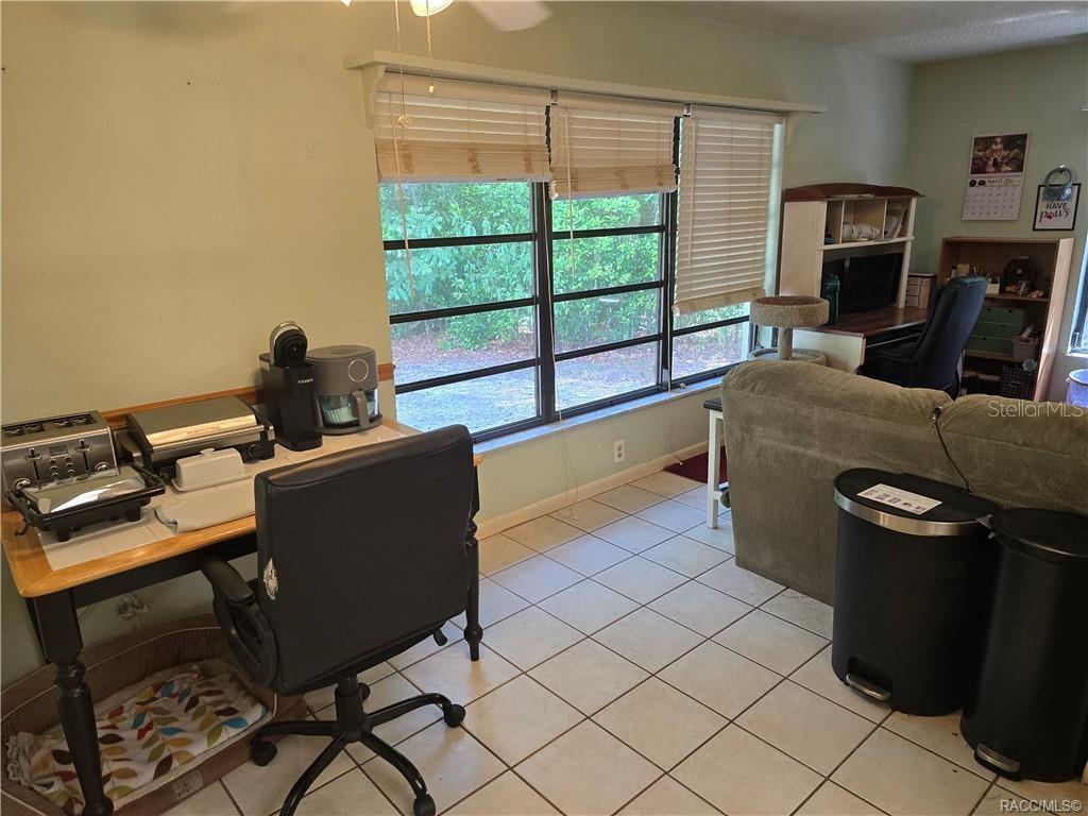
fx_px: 723
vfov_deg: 58.9
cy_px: 408
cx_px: 544
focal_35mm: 23
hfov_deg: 73.9
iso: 200
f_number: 1.7
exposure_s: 1/120
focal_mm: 6.3
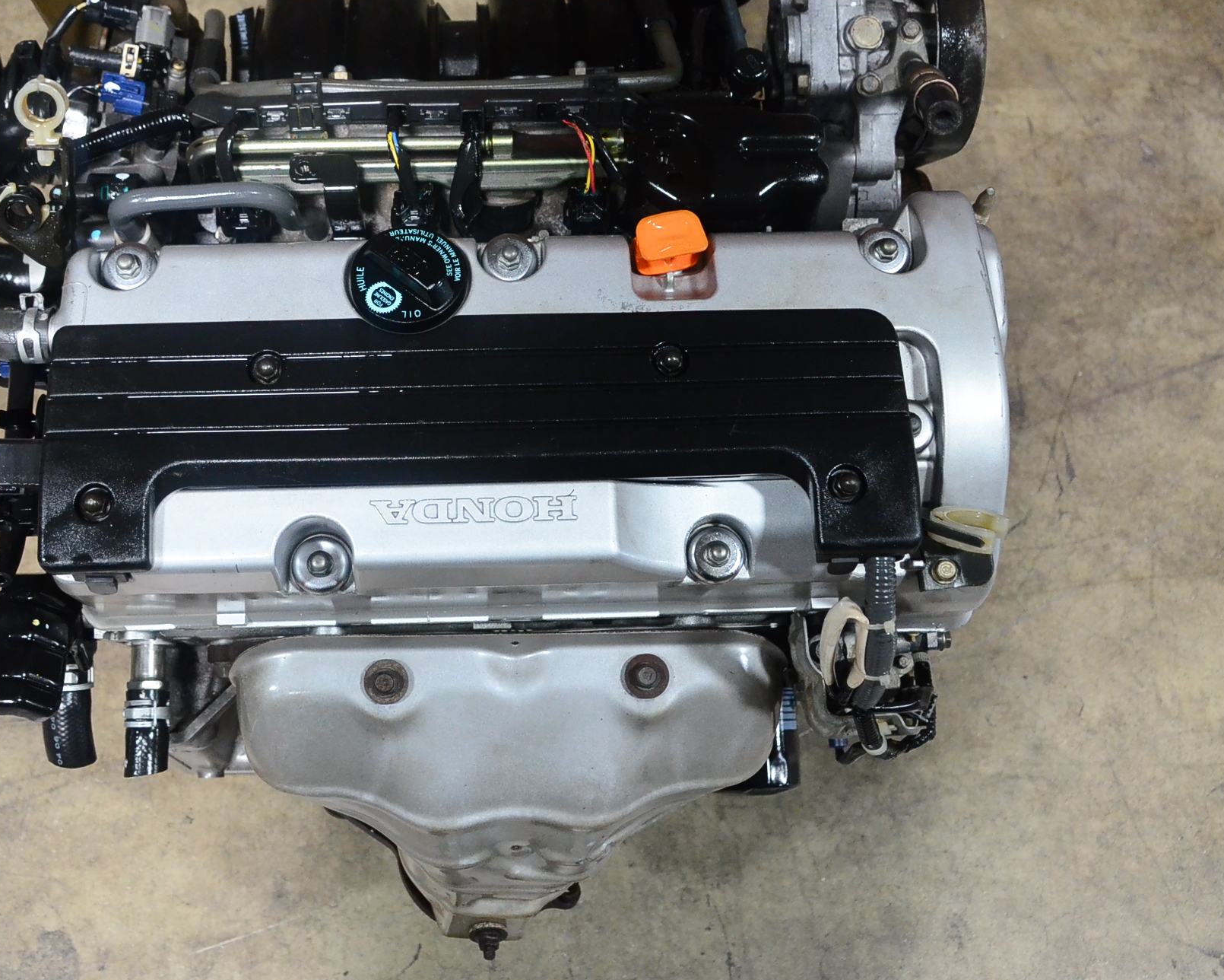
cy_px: 395
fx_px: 1558
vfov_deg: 34.8
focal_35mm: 43
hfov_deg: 42.8
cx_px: 512
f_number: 5
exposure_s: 1/100
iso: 2500
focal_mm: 20
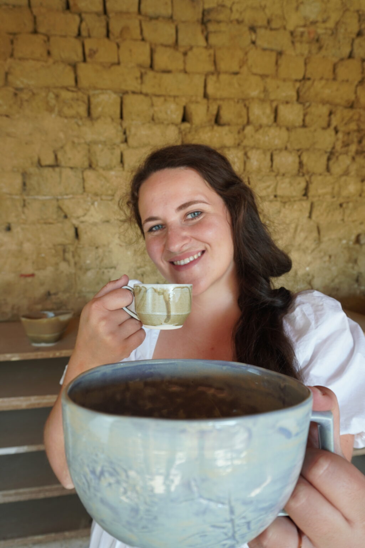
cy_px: 274
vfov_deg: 70.4
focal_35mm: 26
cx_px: 182
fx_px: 388
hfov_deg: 50.4
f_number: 5.6
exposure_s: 1/30
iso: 125
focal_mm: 17
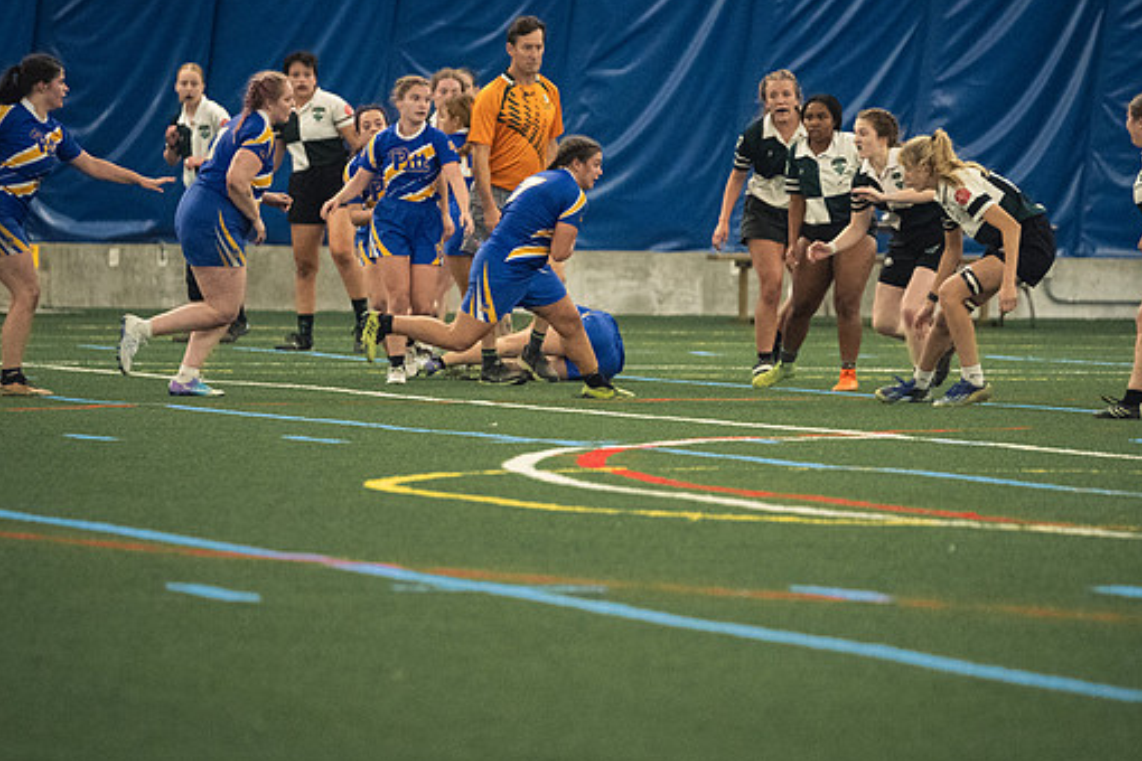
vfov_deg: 4.0
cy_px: 401
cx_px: 596
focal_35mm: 341
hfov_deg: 6.0
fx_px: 10816
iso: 10000
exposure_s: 1/500
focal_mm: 200
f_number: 2.8
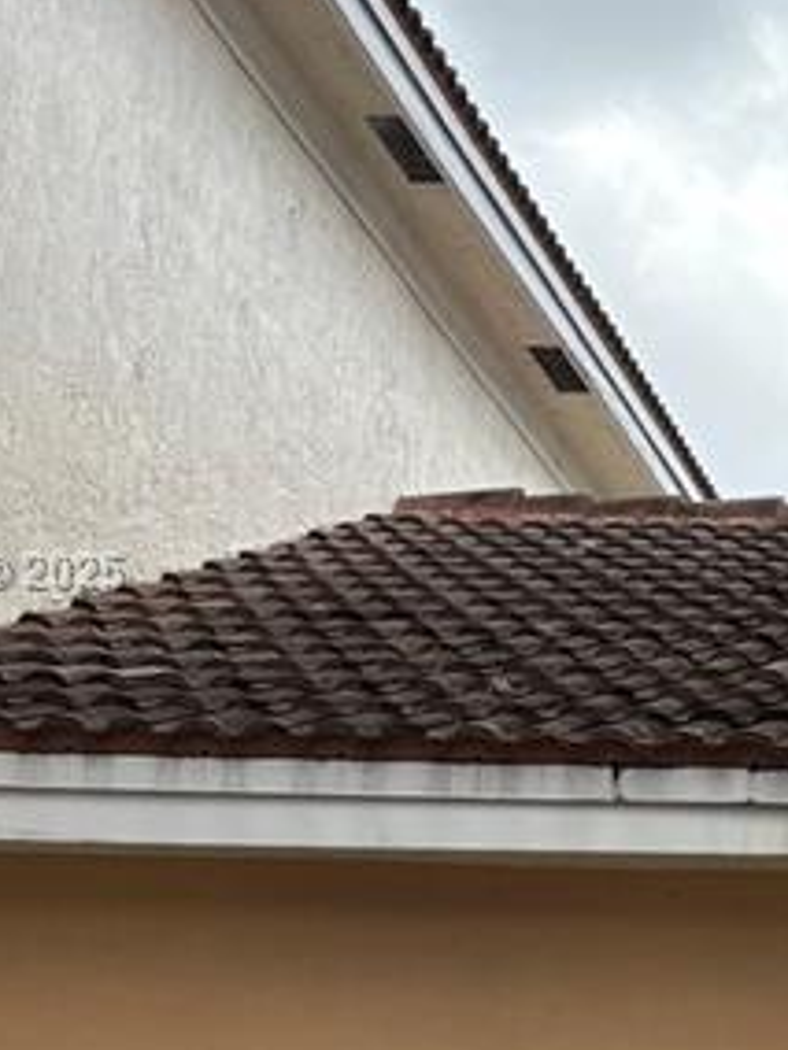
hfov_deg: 12.9
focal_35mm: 110
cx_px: 1110
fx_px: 3339
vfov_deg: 17.9
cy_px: 573
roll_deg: -1.9
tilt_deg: +16.9
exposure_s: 1/1953
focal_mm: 5.96
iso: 64
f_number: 1.6
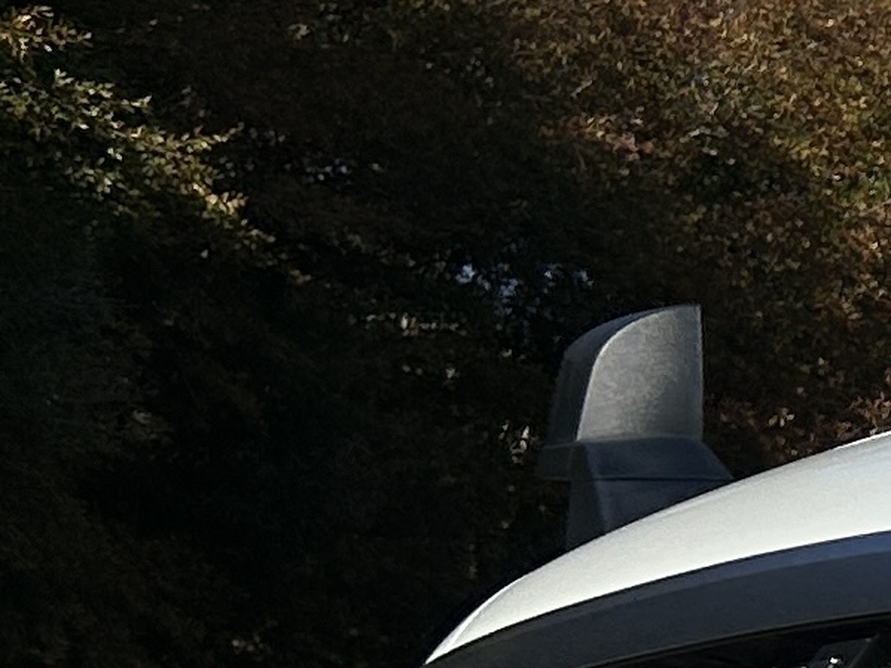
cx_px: 2615
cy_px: 845
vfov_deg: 8.4
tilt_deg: +7.5
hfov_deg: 9.2
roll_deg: -0.1
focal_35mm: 175
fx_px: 4504
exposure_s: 1/10309
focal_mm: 5.7
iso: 50
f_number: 1.5
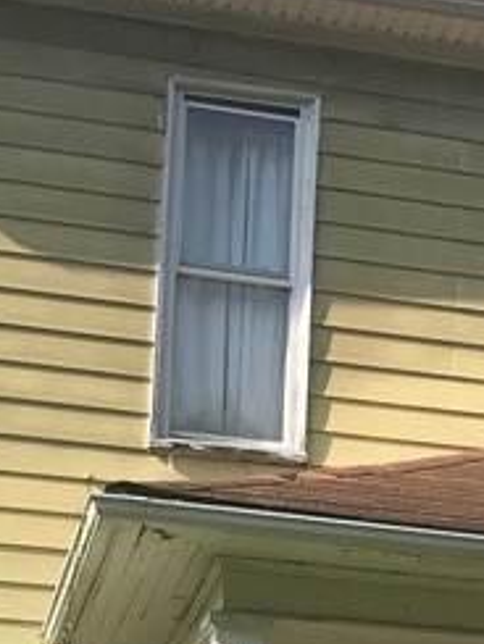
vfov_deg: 15.9
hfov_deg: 12.3
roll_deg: -1.6
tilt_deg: +6.1
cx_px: 610
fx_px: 2179
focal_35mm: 117
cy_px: 852
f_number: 1.8
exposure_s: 1/1546
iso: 20
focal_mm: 3.99
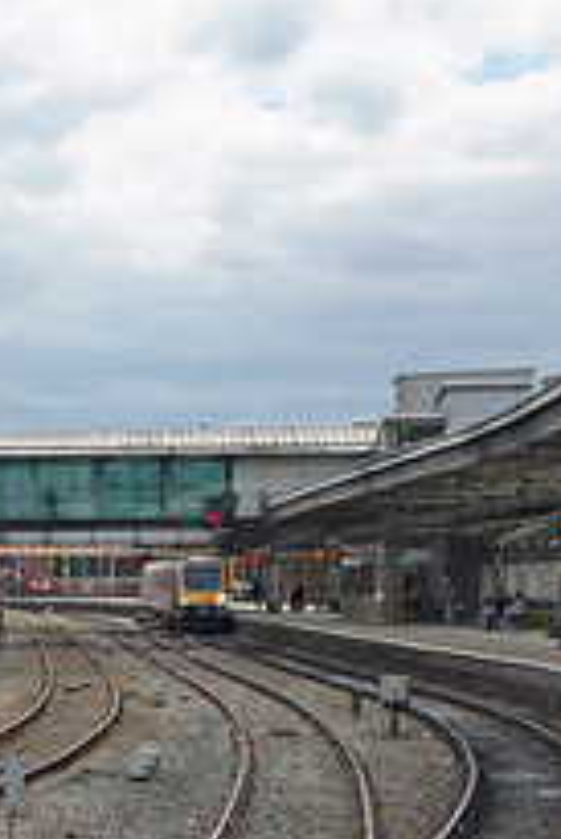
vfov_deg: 14.2
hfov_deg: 8.9
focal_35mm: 144
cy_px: 614
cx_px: -622
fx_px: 3360
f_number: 8
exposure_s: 1/250
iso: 200
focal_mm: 34
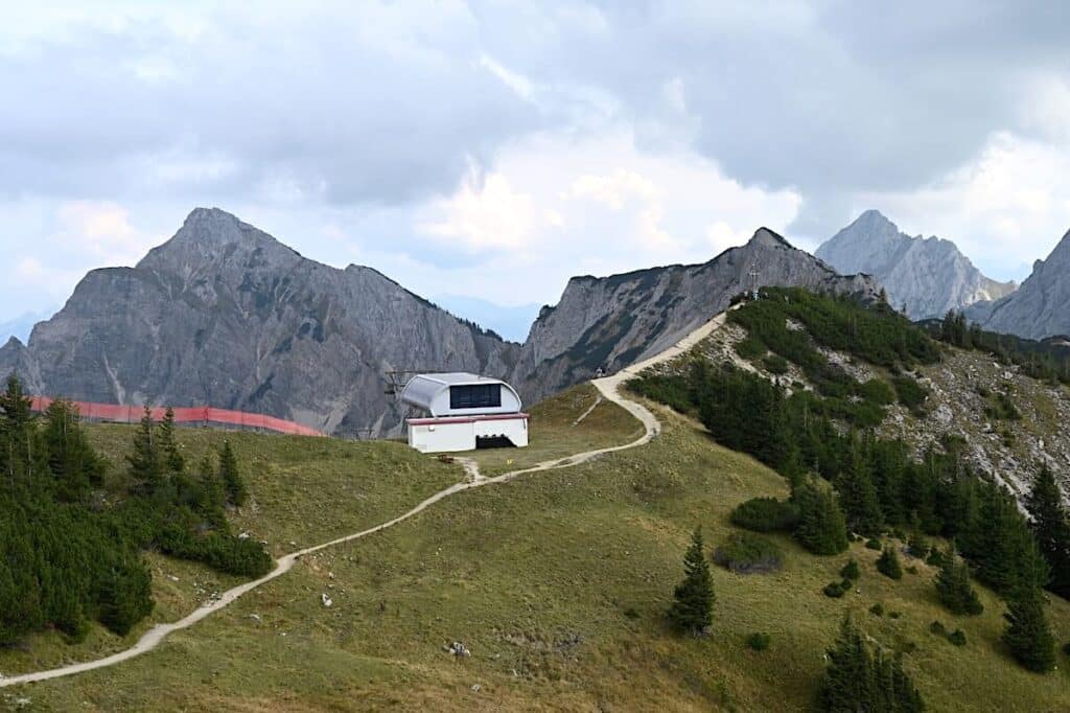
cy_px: 356
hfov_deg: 48.5
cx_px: 535
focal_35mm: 40
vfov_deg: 33.4
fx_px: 1188
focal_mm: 40
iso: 100
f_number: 5.6
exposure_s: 1/250
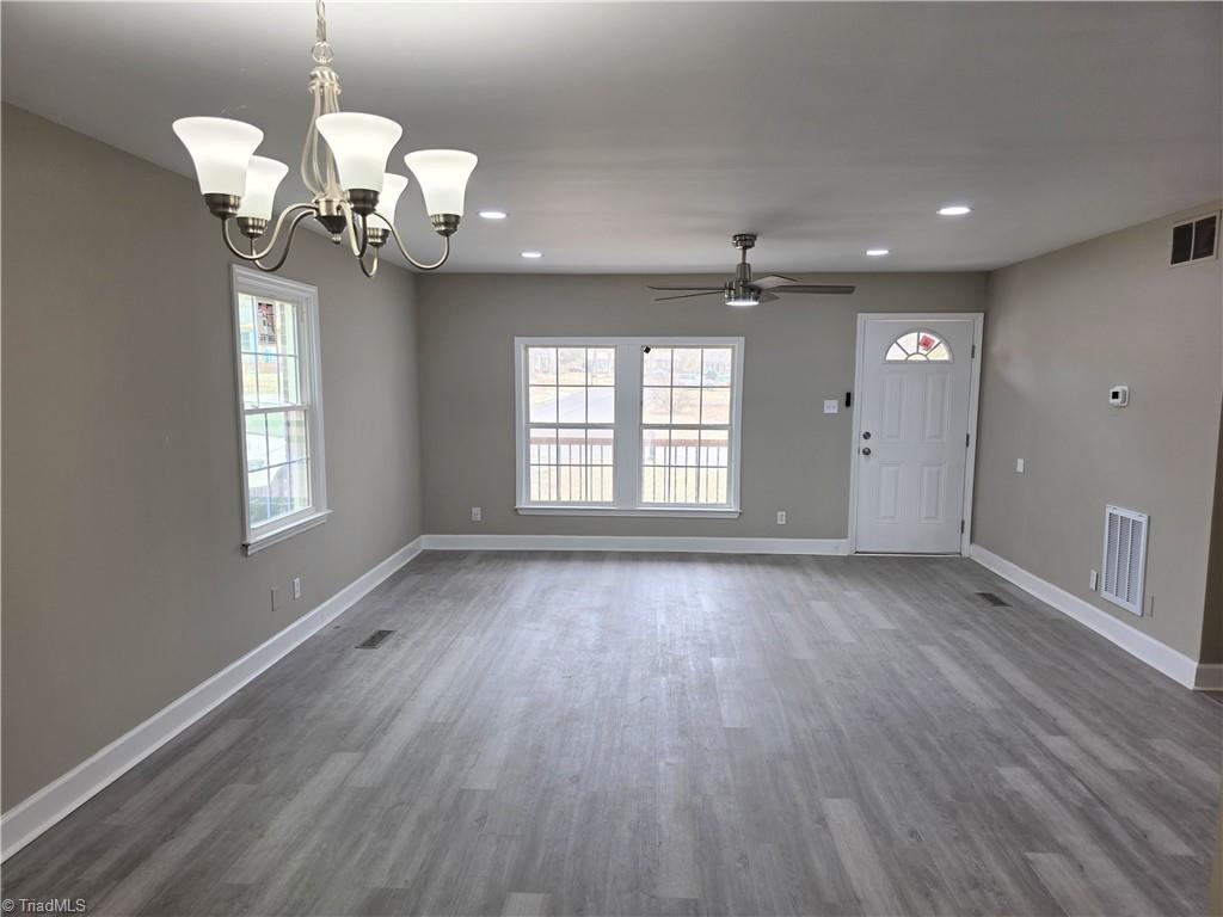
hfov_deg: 73.9
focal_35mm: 23
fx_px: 813
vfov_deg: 58.9
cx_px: 612
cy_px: 458
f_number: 1.7
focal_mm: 6.3
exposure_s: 1/120
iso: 32
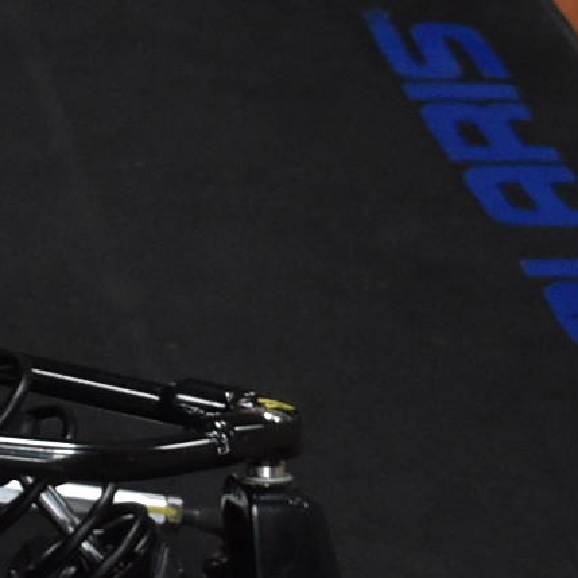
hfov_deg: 6.1
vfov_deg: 6.5
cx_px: -1141
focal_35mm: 267
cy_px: -366
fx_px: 5044
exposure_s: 1/125
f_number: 4.2
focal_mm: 30
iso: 1800
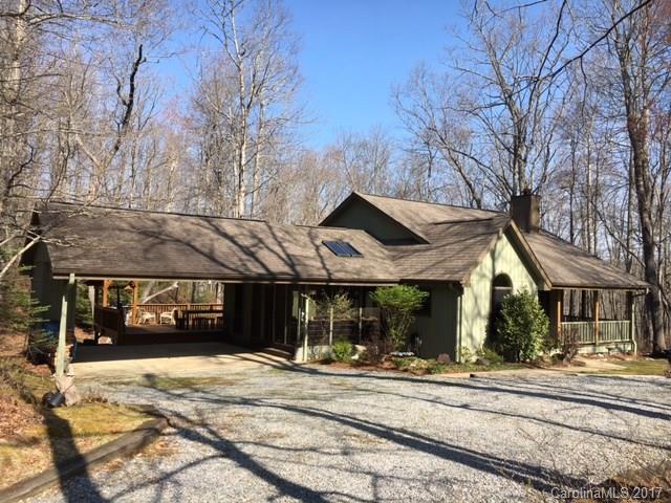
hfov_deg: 61.7
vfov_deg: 48.2
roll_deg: -1.0
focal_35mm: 29
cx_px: 336
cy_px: 252
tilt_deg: +2.4
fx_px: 562
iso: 25
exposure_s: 1/905
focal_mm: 4.15
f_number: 2.2
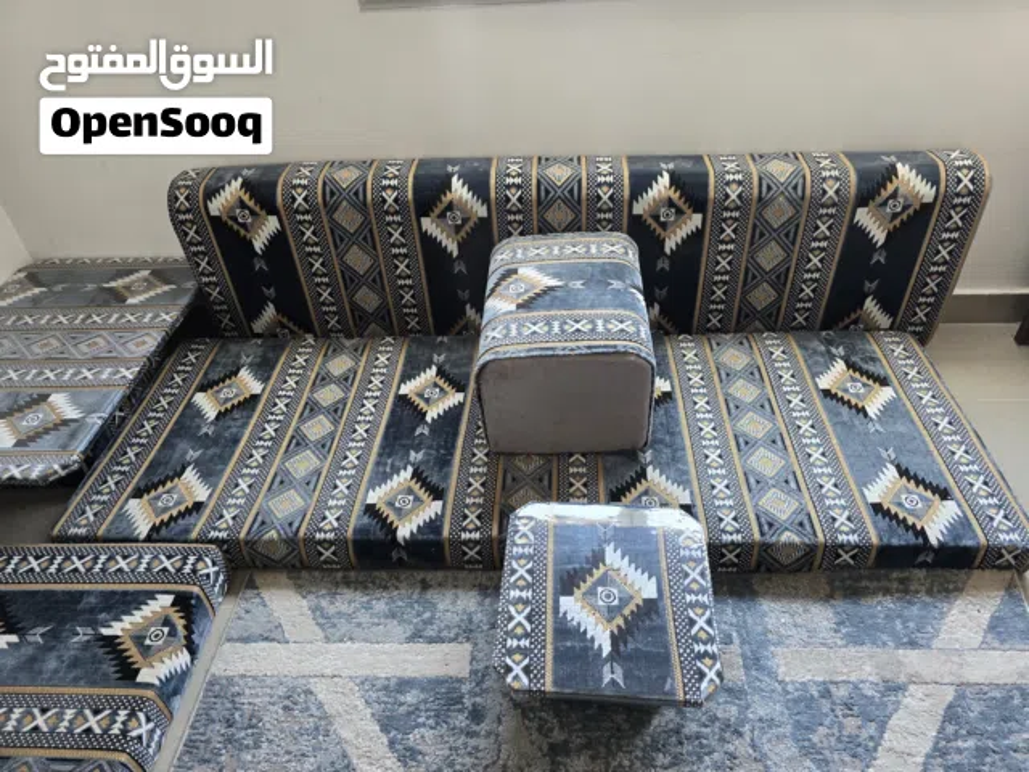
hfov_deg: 73.9
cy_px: 386
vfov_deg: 58.9
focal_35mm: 23
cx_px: 514
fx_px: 684
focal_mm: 6.3
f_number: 1.7
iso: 250
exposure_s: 1/100
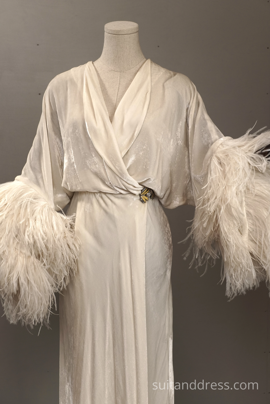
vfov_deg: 41.1
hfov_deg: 28.1
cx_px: 135
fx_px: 540
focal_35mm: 48
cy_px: 202
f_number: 6.3
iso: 400
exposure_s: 1/100
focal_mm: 32
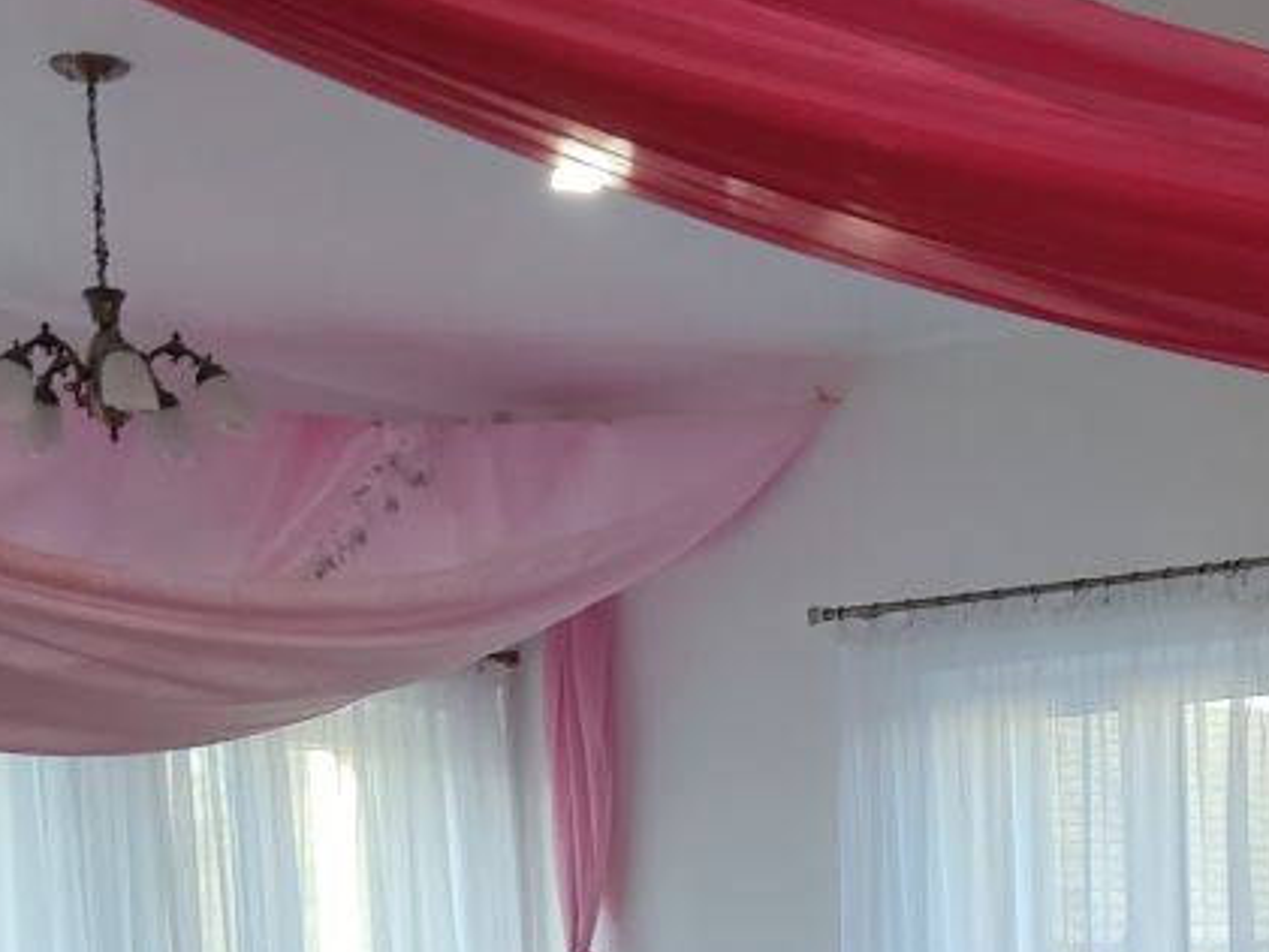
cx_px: 1094
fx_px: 3484
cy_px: 1494
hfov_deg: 20.3
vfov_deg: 14.4
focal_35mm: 95
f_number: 1.79
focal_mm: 4.71
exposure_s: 1/50
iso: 82
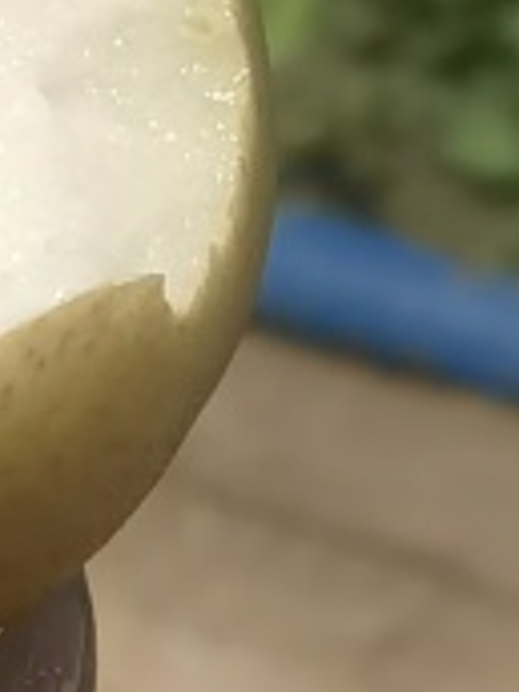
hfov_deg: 5.5
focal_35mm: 267
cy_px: 561
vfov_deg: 7.4
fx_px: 5338
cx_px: -471
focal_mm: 5.58
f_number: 1.9
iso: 50
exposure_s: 1/2198
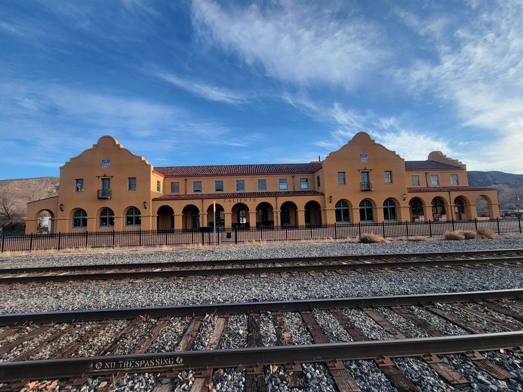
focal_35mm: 13
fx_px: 196
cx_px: 262
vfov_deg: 89.9
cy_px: 196
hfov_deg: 106.2
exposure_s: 1/654
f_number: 2.2
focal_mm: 2.2
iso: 50
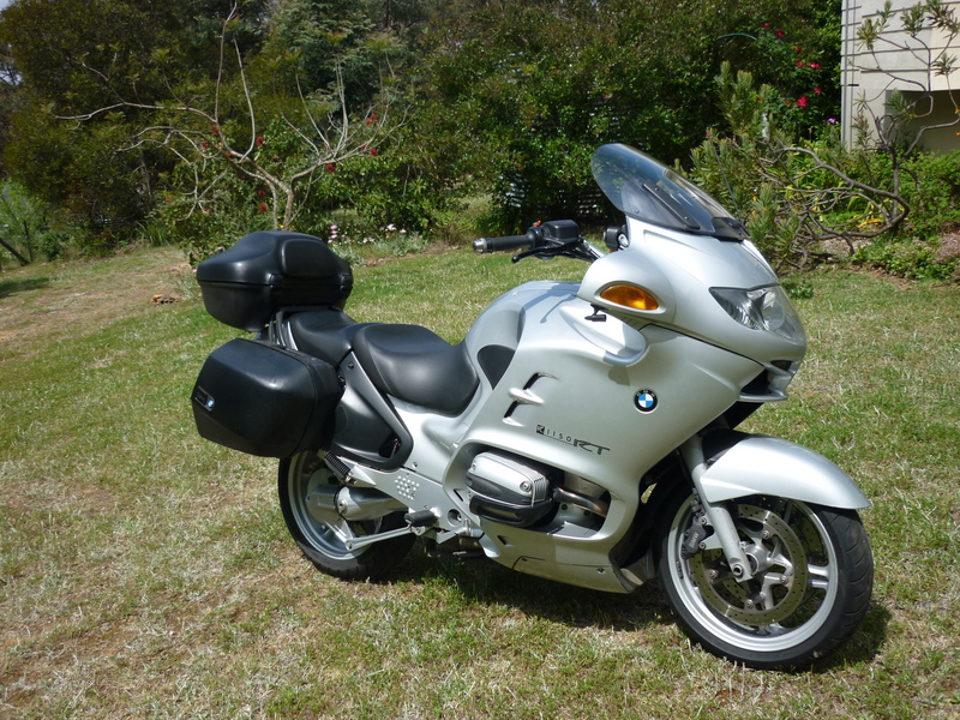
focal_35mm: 33
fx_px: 915
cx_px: 480
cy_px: 360
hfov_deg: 55.4
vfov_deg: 42.9
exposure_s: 1/200
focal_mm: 5.5
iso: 80
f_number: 8
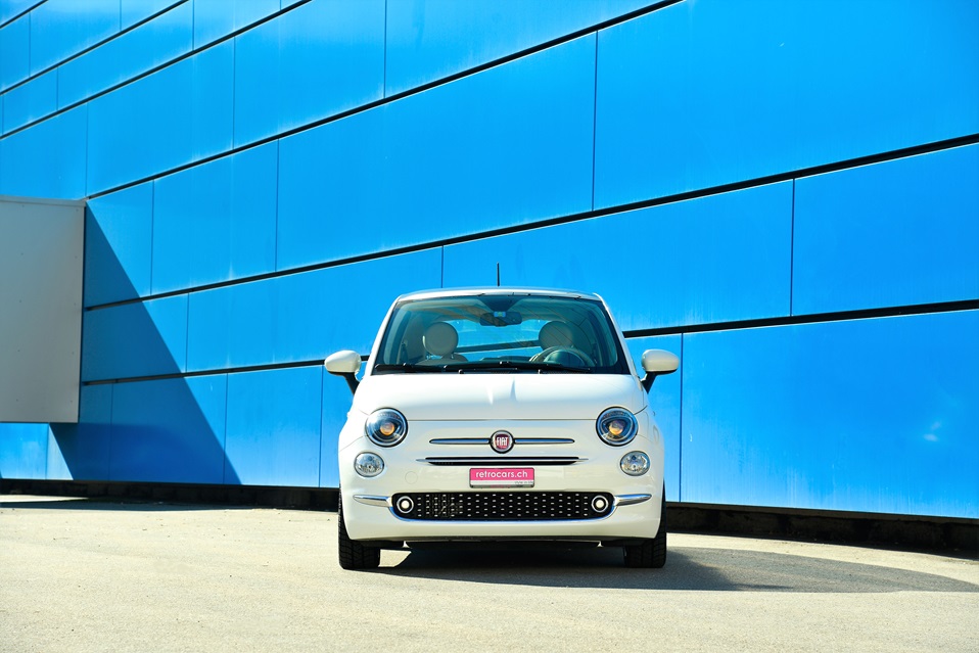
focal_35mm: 85
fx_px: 2312
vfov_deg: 16.1
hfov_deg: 23.9
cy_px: 326
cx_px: 490
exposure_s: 1/250
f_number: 6.3
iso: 100
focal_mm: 85
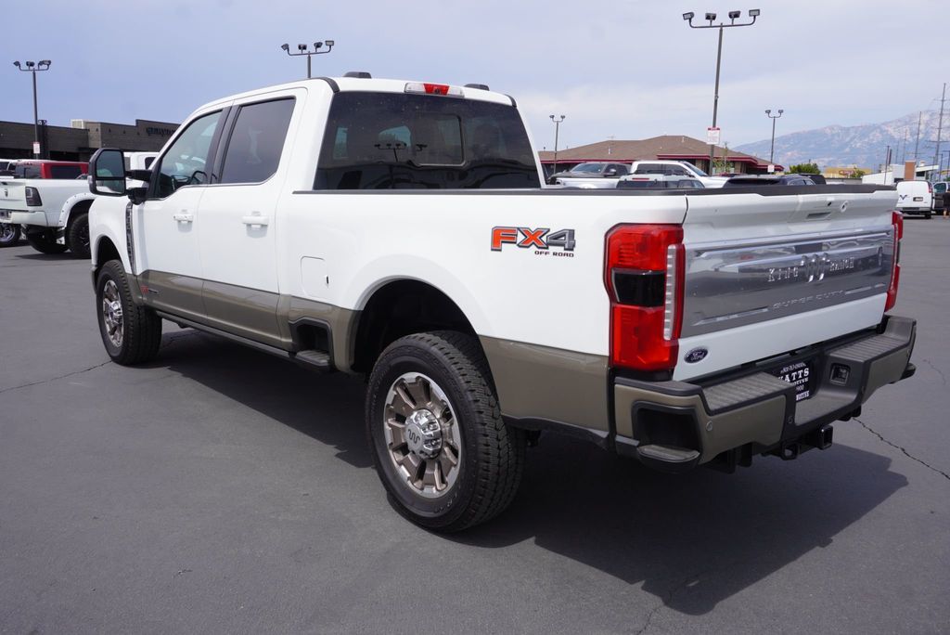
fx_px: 792
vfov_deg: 43.7
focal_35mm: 30
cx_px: 475
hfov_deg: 61.9
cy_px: 318
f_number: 10
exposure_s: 1/160
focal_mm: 20
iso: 100
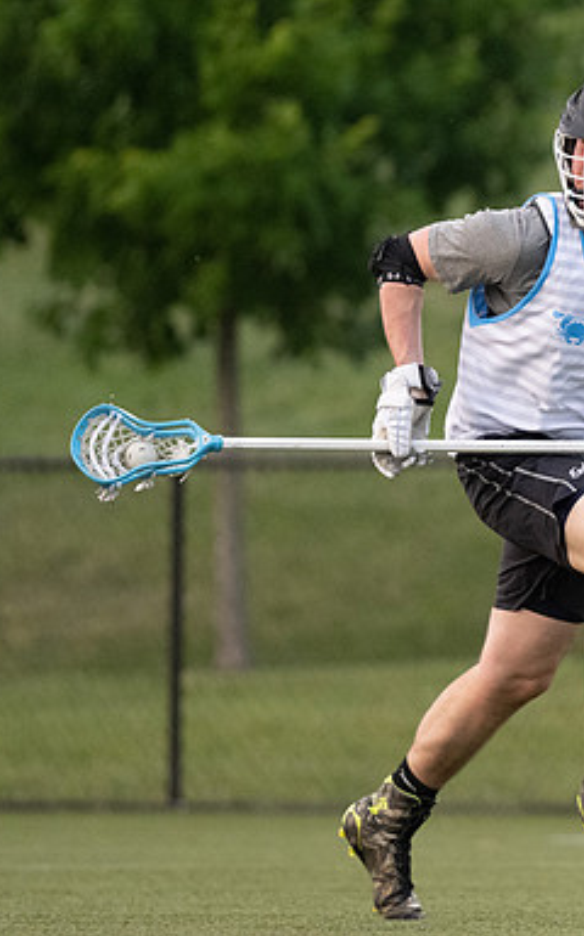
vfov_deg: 2.0
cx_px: 860
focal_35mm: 1034
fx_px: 26381
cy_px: 346
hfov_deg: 1.3
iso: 4500
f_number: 5.6
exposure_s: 1/1000
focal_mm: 500
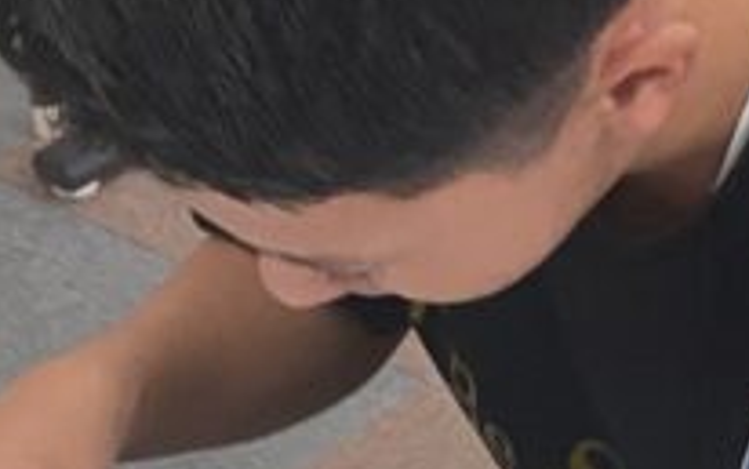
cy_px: 785
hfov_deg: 13.5
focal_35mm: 153
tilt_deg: -43.3
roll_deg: -2.7
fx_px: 3125
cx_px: 687
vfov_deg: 8.3
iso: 40
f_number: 1.8
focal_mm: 3
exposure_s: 1/120
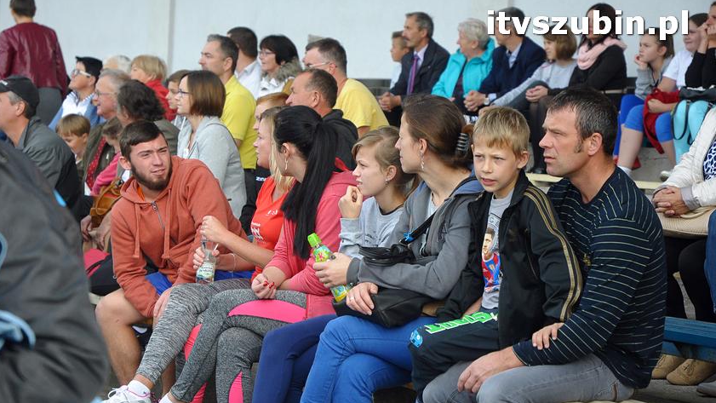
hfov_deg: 19.3
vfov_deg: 10.9
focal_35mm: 111
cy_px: 224
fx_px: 2107
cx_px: 357
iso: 640
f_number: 5.6
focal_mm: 70
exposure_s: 1/500
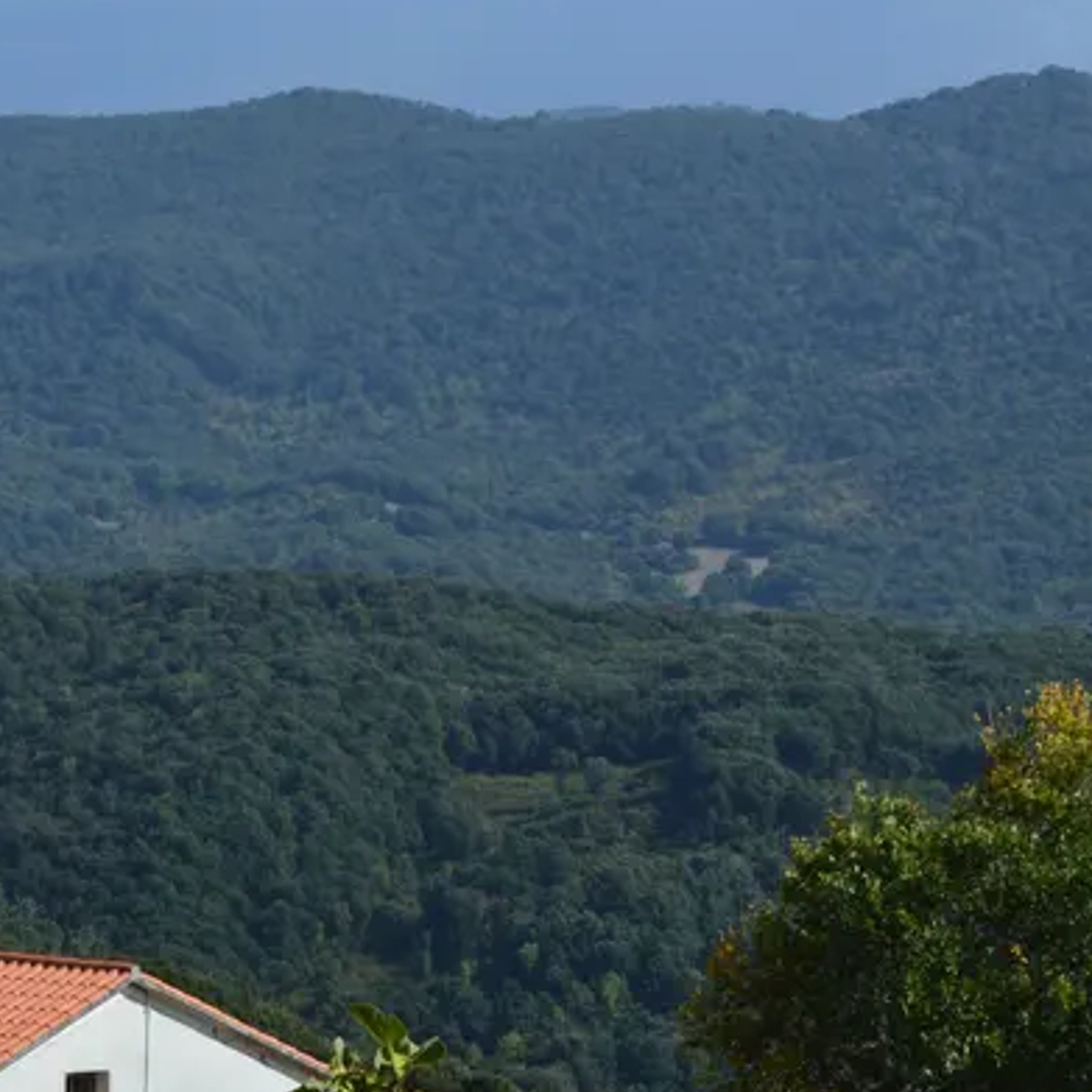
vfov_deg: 10.0
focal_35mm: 175
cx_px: 796
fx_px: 6246
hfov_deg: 10.0
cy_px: 839
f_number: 11
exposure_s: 1/400
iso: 400
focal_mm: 42
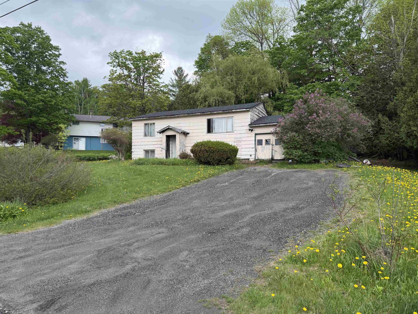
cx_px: 209
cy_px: 157
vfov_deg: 56.8
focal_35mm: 24
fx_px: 290
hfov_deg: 71.6
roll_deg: +1.3
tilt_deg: +4.9
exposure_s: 1/484
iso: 100
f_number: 1.78
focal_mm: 6.76
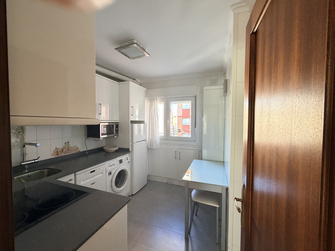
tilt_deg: -1.6
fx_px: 135
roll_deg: -0.7
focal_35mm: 14
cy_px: 126
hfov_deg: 102.1
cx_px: 168
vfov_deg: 85.7
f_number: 2.2
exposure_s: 1/121
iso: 250
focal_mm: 2.22
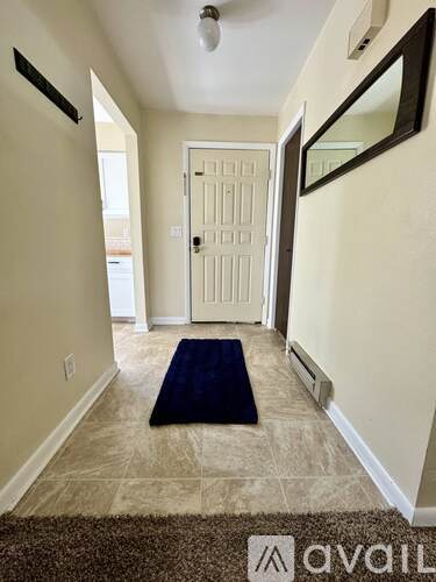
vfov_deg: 102.1
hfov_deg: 85.7
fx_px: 235
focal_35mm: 14
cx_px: 218
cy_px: 291
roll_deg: -0.5
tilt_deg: -10.8
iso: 200
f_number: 2.2
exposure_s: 1/60
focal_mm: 2.22
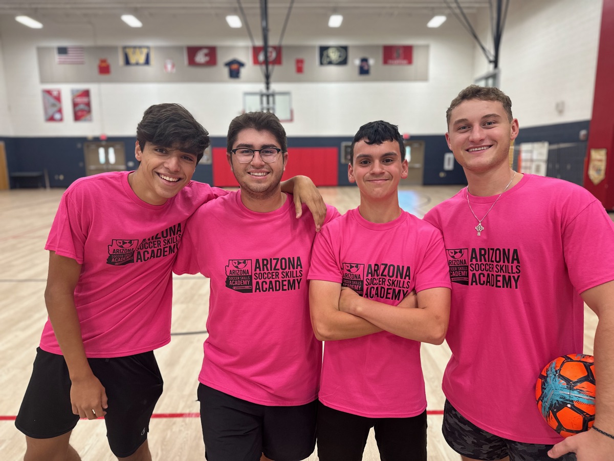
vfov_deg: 56.8
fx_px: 426
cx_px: 307
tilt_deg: -9.7
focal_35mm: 24
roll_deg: +0.5
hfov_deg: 71.6
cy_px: 230
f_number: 1.78
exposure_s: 1/60
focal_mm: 6.86
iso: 125
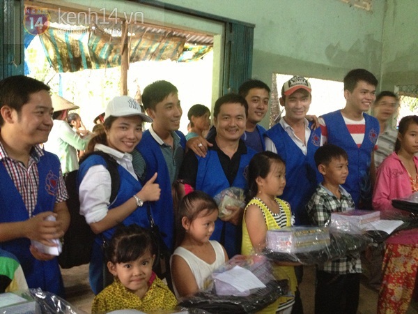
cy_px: 157
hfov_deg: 52.6
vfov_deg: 40.7
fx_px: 423
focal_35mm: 35
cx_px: 209
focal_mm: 4.28
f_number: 2.4
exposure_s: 1/20
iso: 400
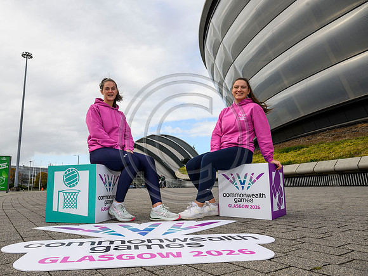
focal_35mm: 26
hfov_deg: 67.1
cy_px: 138
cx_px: 161
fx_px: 276
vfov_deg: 53.1
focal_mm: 24
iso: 125
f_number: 8
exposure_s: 1/160
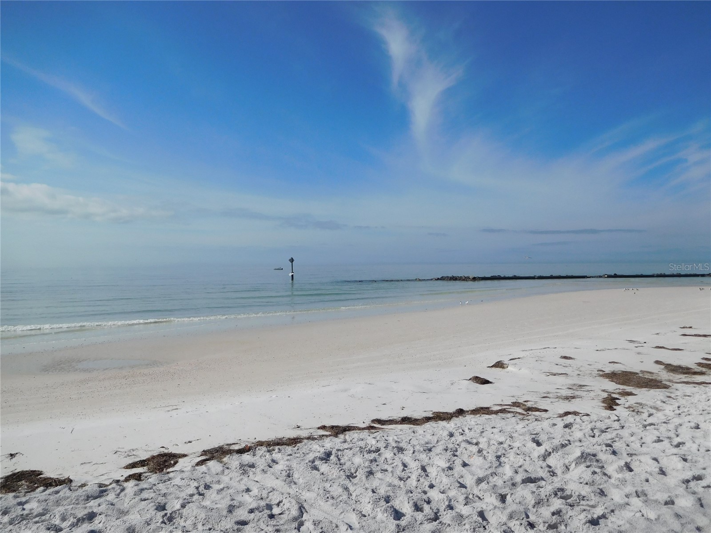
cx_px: 356
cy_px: 266
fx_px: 513
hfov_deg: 69.4
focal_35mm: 25
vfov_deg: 54.9
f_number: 6.8
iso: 125
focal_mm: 4.5
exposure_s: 1/1000
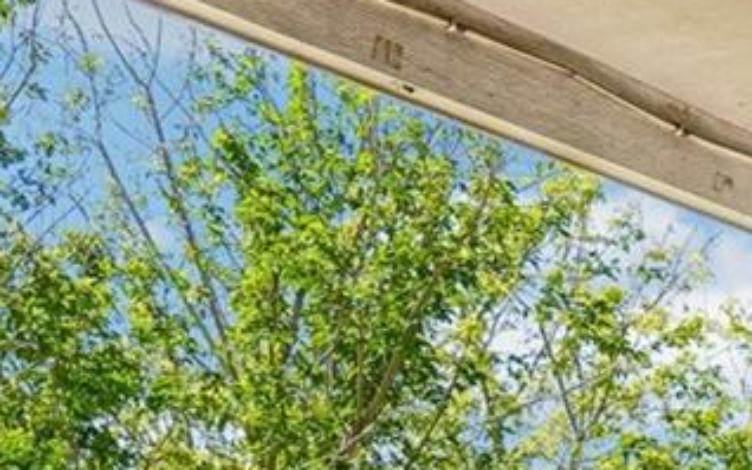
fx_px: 1579
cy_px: 697
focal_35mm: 77
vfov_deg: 15.7
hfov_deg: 19.9
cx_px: 1341
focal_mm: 10
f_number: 8
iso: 400
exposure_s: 1/500
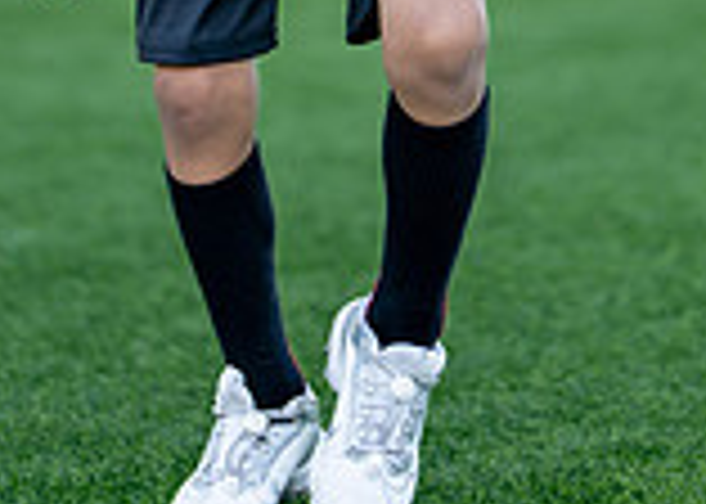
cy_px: -305
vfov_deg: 6.2
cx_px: 290
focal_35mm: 227
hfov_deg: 8.9
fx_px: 4550
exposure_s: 1/1250
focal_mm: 50
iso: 100
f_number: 1.2
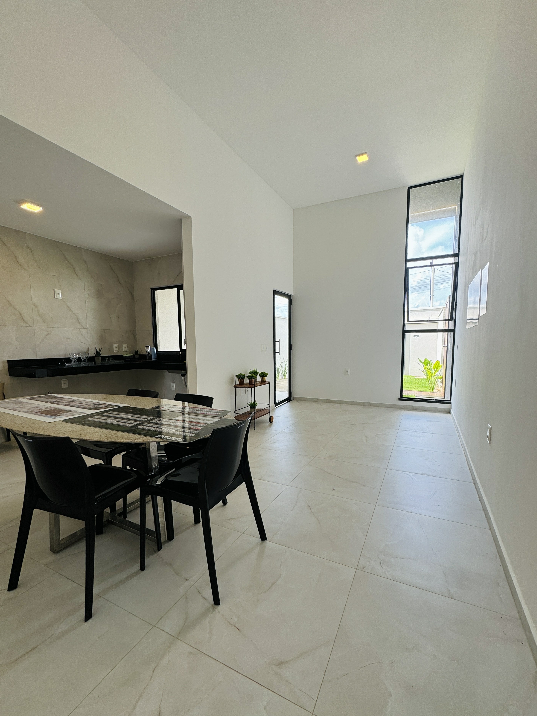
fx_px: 310
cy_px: 374
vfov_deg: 98.1
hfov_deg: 81.7
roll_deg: +0.7
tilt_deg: -5.6
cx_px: 274
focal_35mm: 15
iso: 40
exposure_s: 1/124
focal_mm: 2.22
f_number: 2.2
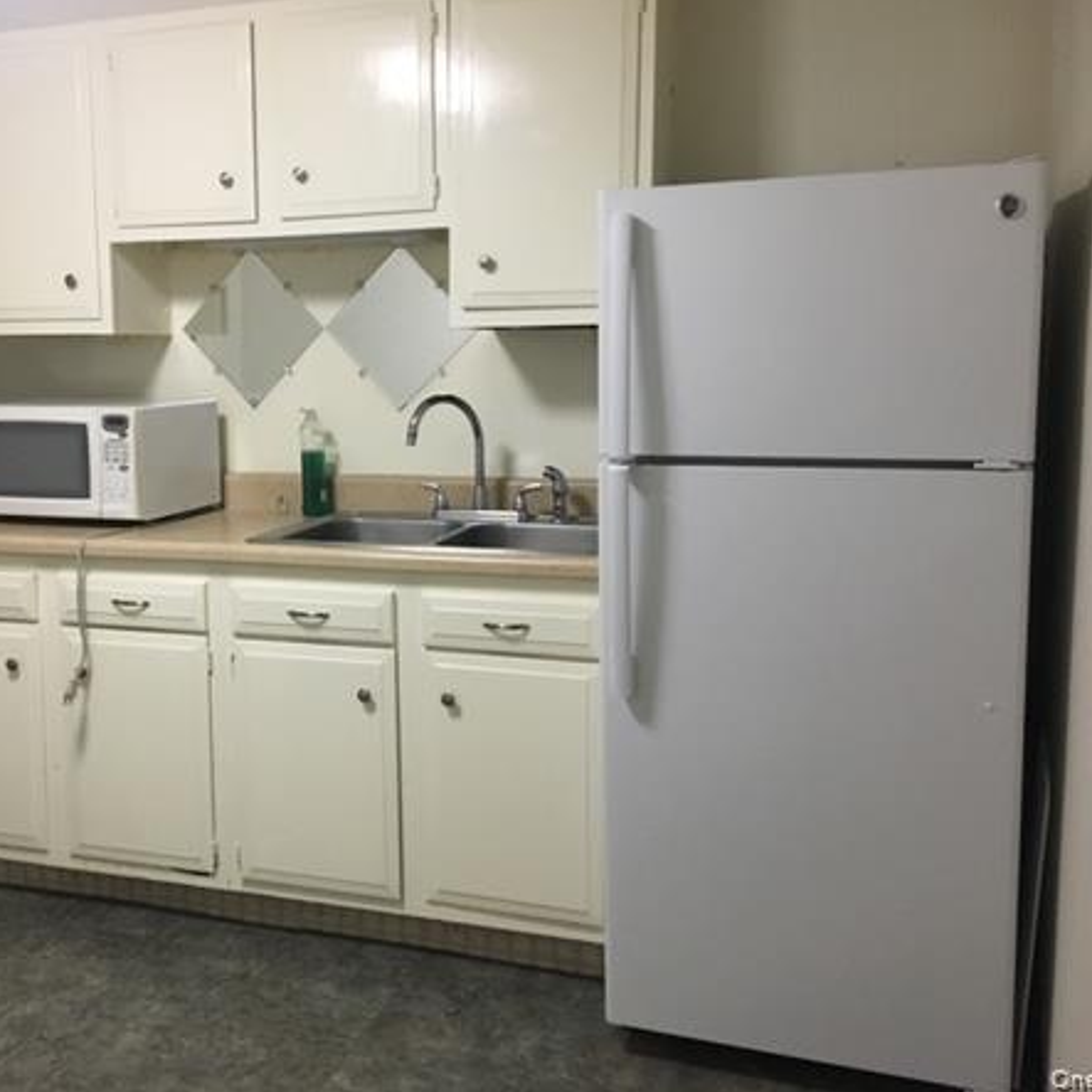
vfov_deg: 44.9
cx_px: 422
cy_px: 505
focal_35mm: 37
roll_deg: +1.7
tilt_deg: -6.2
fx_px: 1321
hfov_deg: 44.6
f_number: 2.2
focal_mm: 4.15
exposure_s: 1/24
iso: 200
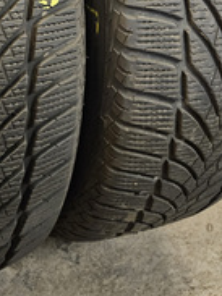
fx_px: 539
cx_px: 43
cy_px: -76
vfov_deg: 26.6
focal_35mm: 63
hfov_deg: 22.9
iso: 800
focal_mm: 5.4
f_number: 1.8
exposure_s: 1/25
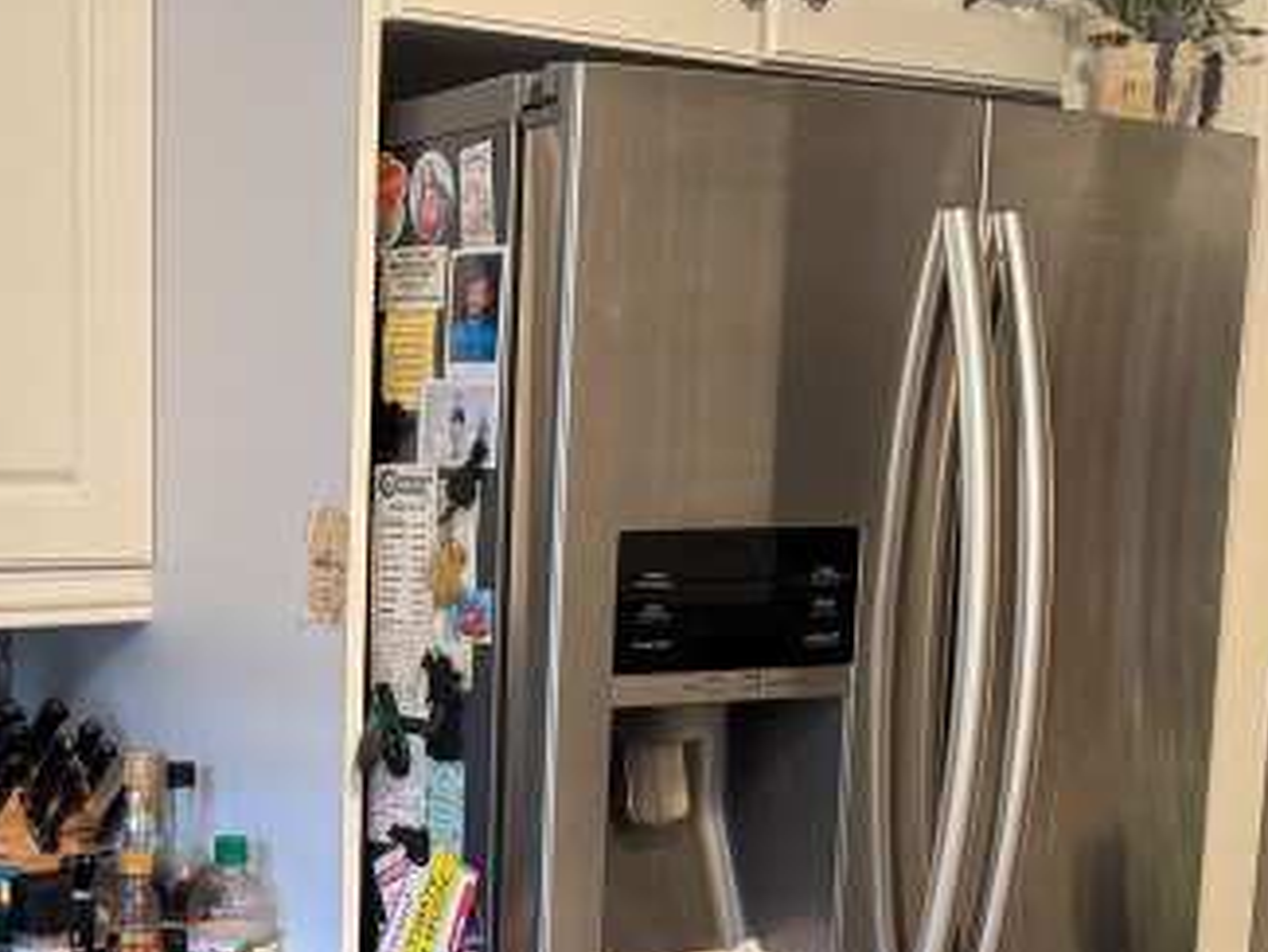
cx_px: 121
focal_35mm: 59
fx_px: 2162
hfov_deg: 31.2
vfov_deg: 24.2
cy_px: 839
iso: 400
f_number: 1.78
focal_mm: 6.76
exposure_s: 1/60
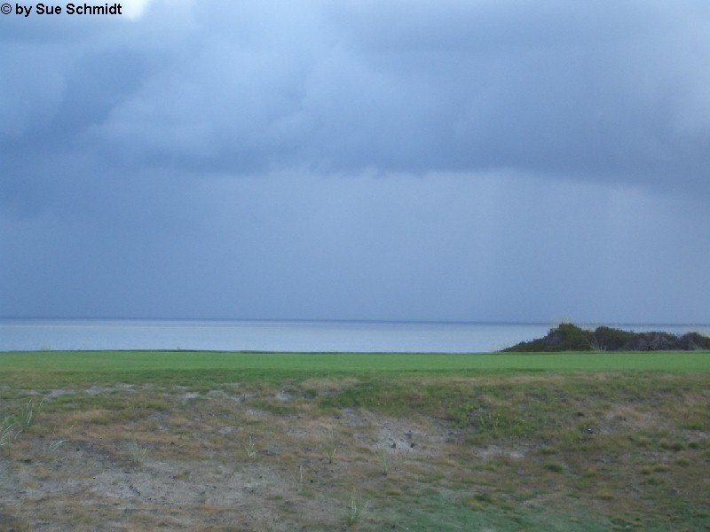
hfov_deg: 18.7
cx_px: 355
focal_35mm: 105
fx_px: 2154
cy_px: 266
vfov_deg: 14.1
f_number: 4.8
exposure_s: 1/320
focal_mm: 17.4
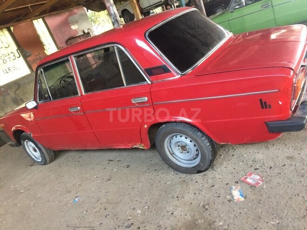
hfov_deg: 61.7
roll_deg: +23.0
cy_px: 115
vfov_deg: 48.2
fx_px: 257
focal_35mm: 29
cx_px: 154
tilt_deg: -23.1
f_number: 2.2
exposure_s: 1/33
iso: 250
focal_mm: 4.15
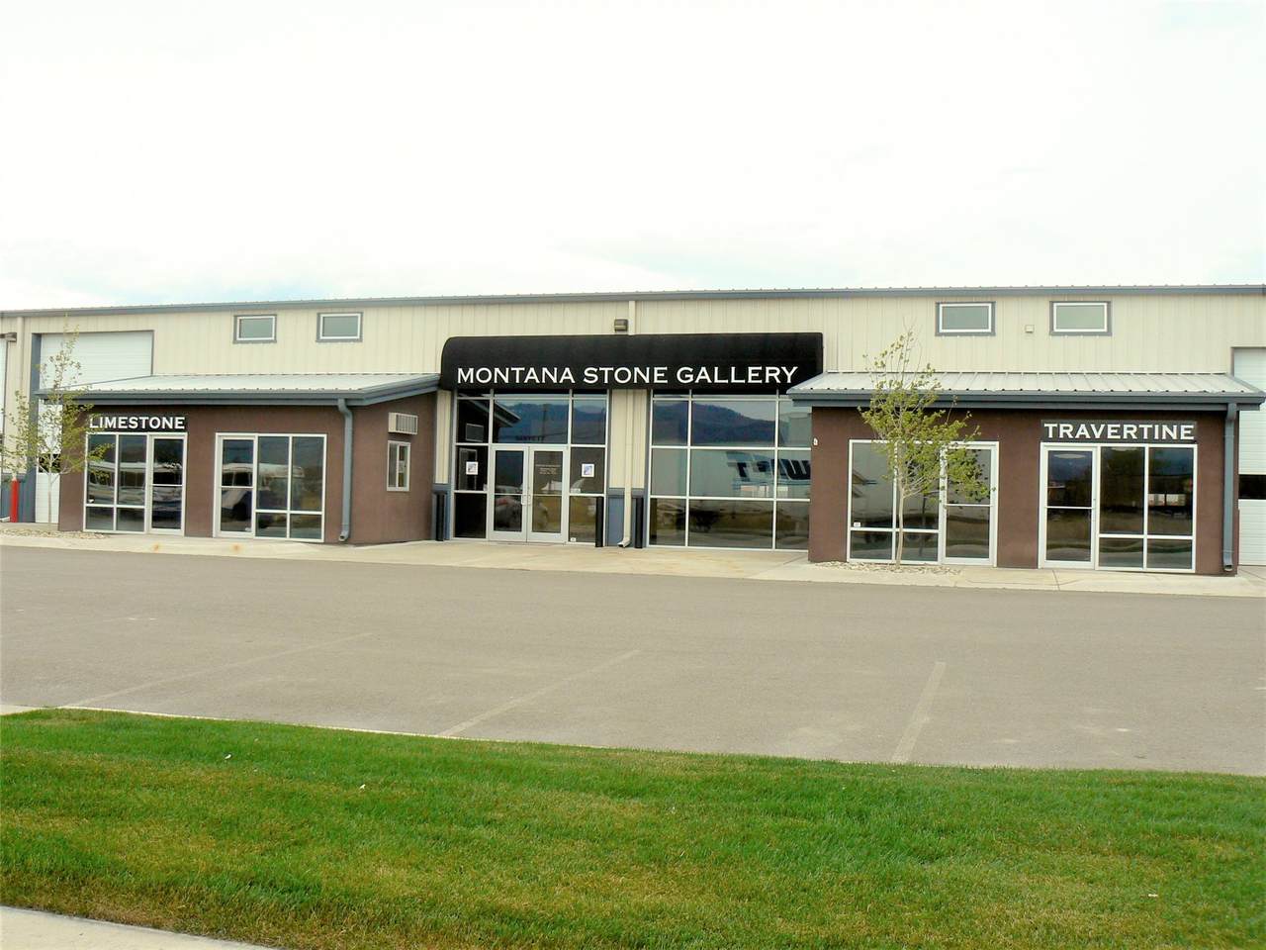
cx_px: 633
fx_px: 1317
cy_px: 475
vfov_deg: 39.7
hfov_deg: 51.4
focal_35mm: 36
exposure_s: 1/320
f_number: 5.6
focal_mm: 6
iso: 80
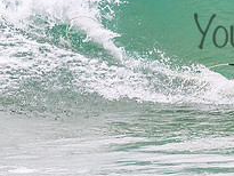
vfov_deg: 0.7
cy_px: 21
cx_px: 312
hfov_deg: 0.9
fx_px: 14738
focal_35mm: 2179
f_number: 11
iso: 1800
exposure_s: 1/2000
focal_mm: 800
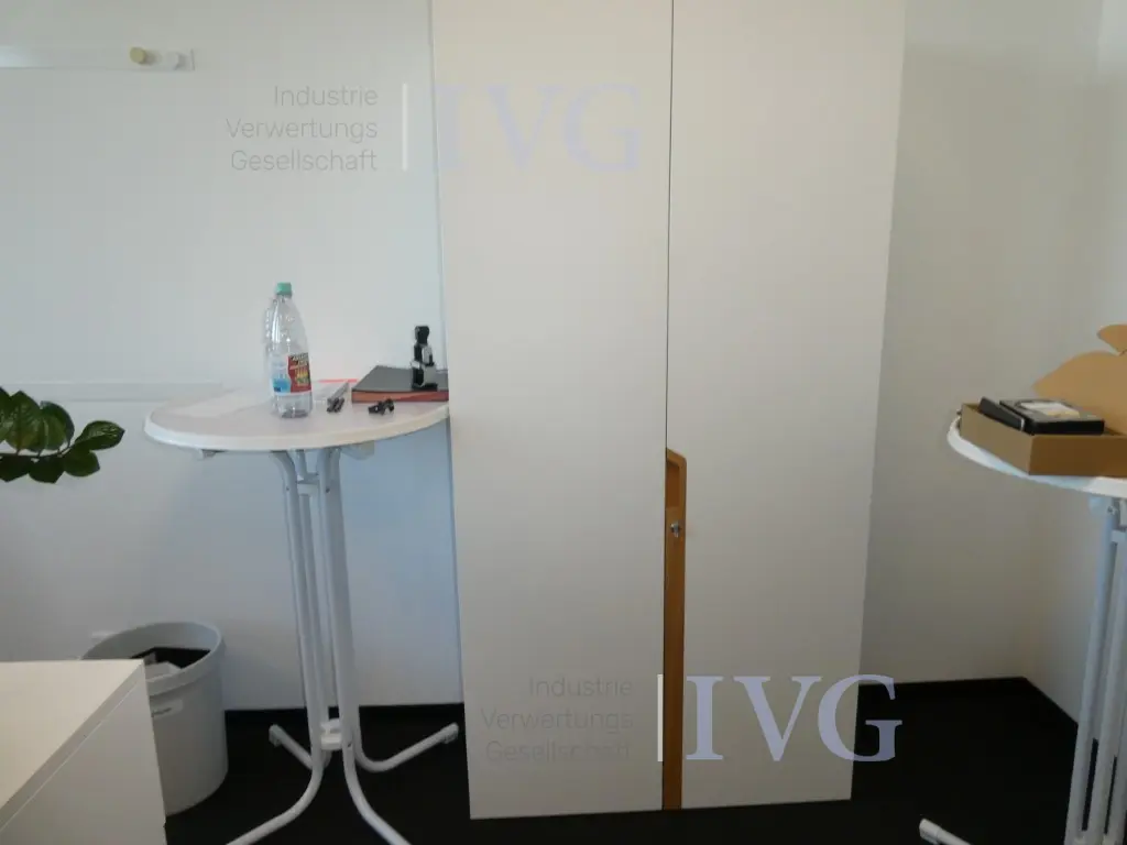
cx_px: 564
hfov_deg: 71.6
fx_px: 781
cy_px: 422
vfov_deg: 56.8
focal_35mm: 24
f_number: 3.3
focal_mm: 4.3
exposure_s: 1/125
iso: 200
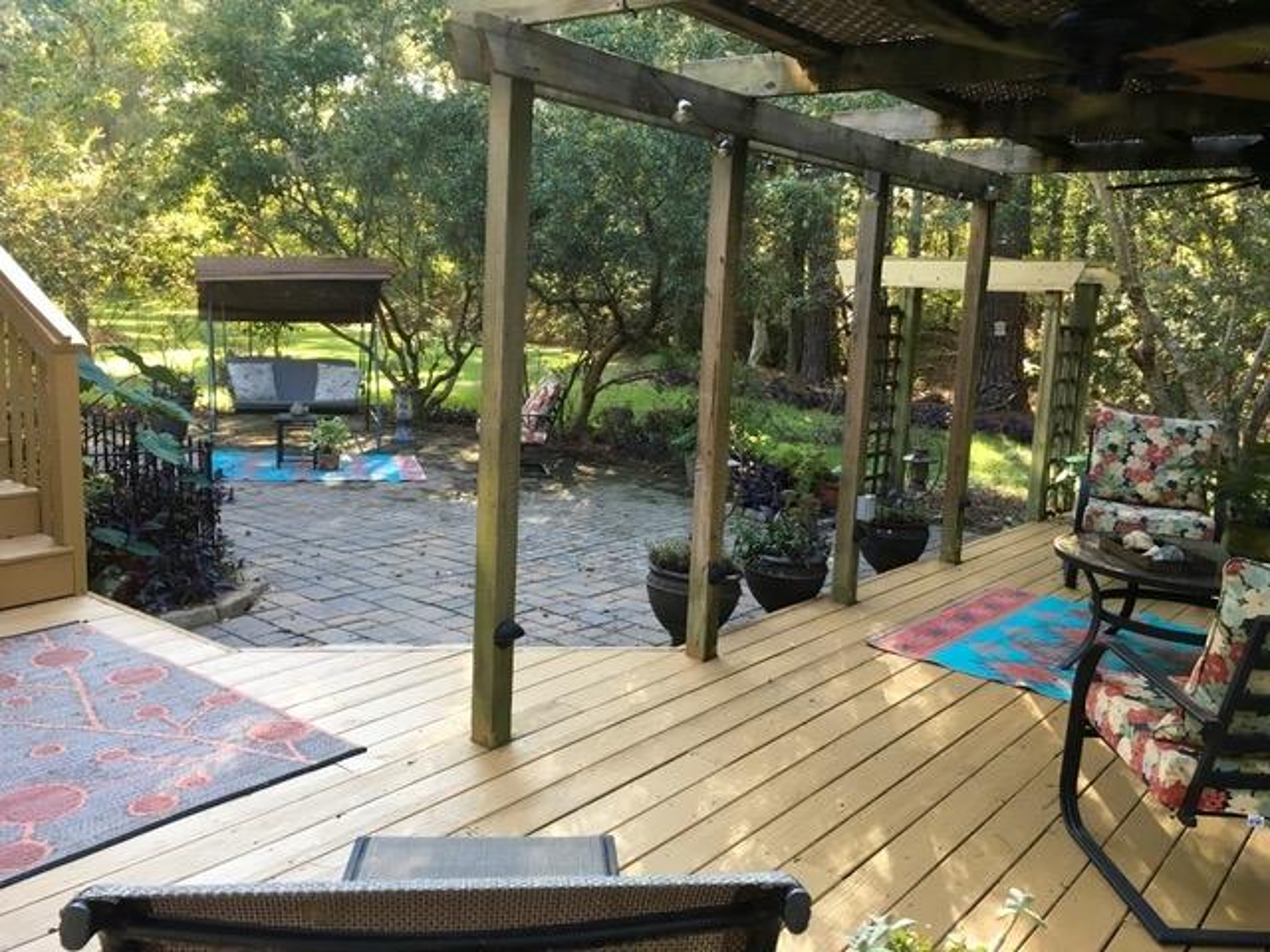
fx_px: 1064
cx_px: 635
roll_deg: -2.2
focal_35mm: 29
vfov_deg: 48.2
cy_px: 476
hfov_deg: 61.7
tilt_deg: -9.1
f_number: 2.2
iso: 25
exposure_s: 1/30
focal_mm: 4.15
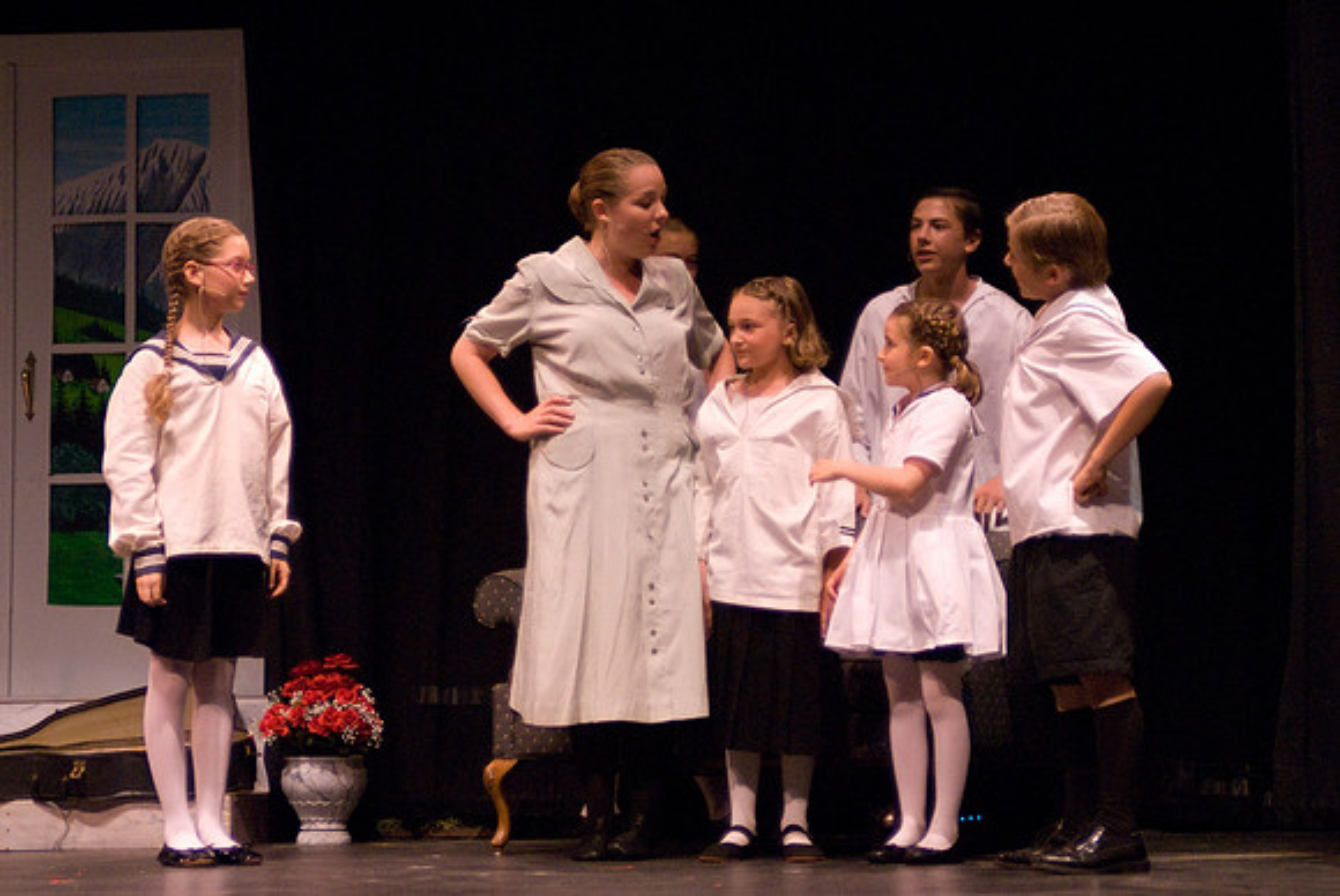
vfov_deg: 13.5
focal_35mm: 102
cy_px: 448
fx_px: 3800
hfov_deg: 20.0
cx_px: 670
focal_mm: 68
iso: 1600
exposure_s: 1/250
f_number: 2.8
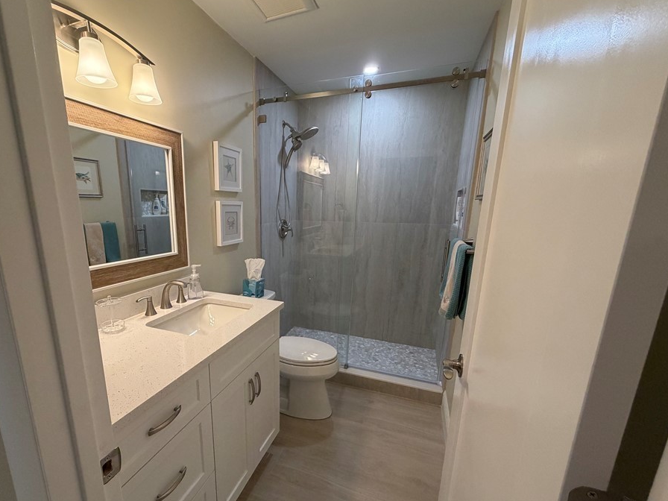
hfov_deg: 94.0
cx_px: 291
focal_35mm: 16
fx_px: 309
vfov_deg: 77.8
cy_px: 279
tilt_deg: -13.4
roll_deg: +0.4
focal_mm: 2.22
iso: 320
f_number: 2.2
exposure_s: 1/120
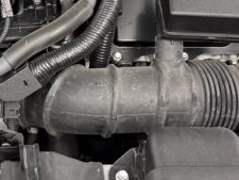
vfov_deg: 12.4
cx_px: -23
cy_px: -68
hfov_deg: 16.6
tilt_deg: -45.4
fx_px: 794
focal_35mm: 115
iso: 320
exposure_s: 1/50
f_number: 1.78
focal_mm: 6.76
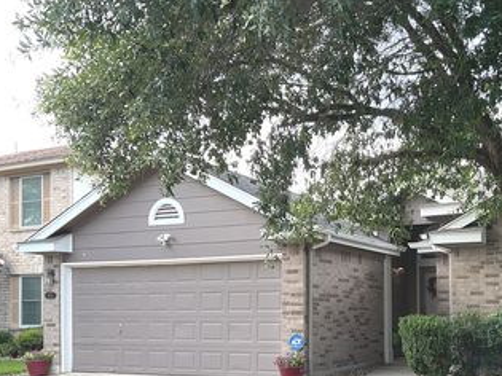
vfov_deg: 30.8
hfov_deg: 40.5
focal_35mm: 46
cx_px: 352
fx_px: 667
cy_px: 296
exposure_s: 1/120
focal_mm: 3
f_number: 1.8
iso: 20
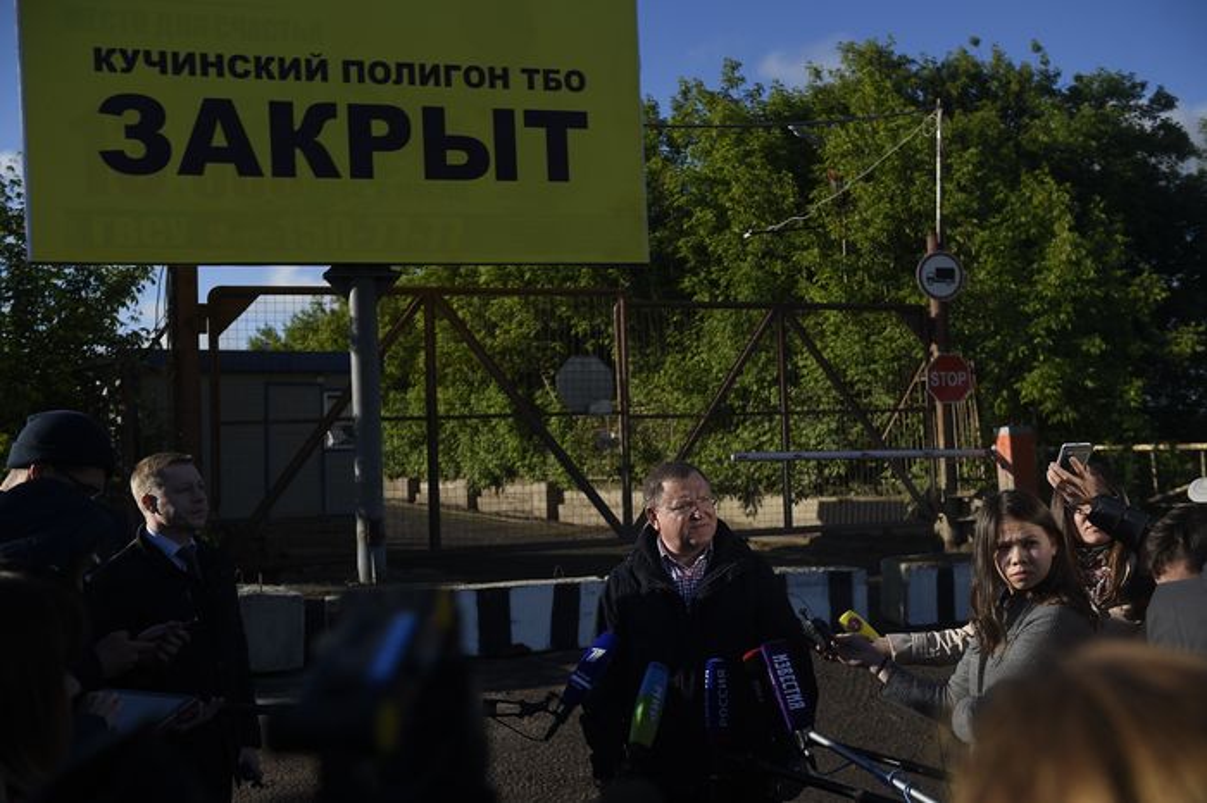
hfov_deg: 50.7
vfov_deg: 35.0
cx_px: 604
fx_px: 1273
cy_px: 402
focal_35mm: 38
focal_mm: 38
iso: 200
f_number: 4
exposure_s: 1/2000
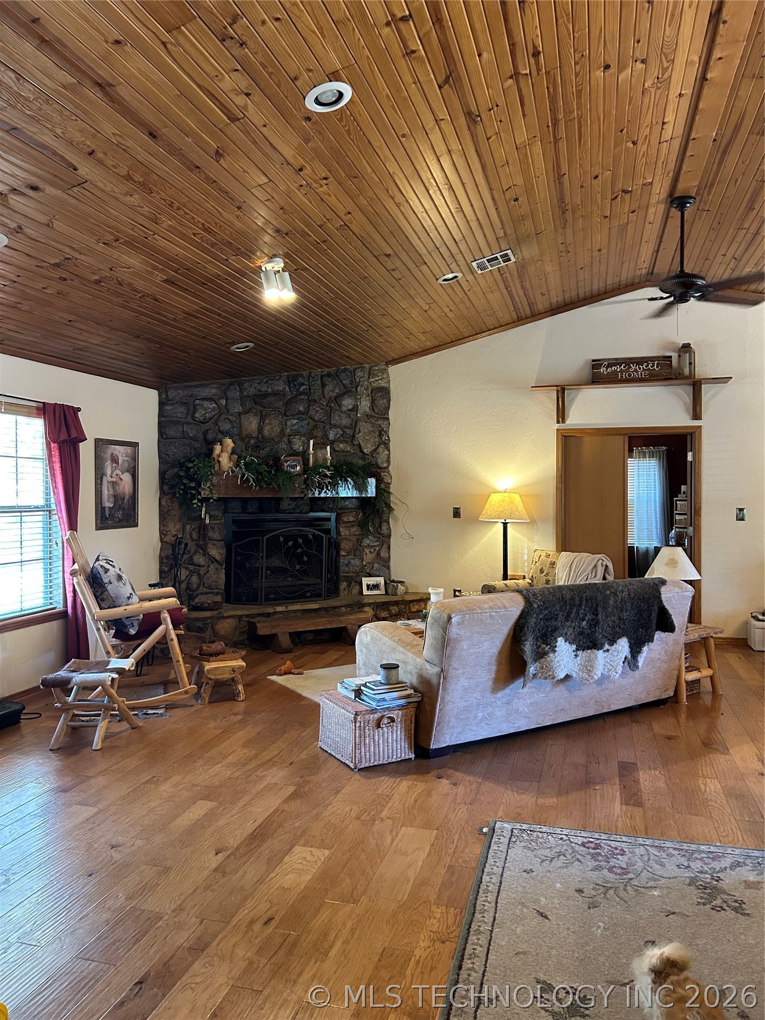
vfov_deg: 67.3
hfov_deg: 53.1
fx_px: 766
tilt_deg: -0.1
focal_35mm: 26
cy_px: 510
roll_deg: +0.7
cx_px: 382
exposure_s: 1/40
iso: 400
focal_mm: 5.7
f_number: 1.5
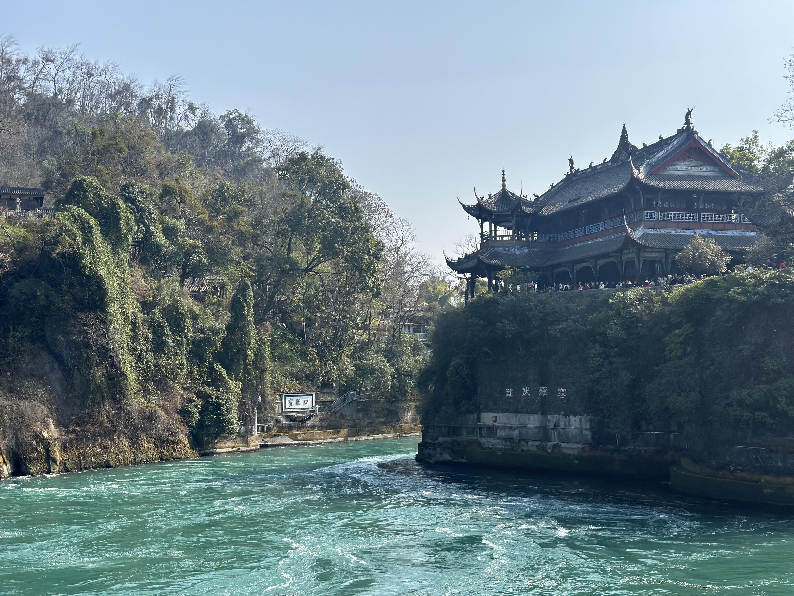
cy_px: 298
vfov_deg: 30.3
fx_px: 1101
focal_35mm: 48
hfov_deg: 39.7
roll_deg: +0.3
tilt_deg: +3.4
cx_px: 397
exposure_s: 1/5556
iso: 100
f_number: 1.78
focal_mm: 6.86
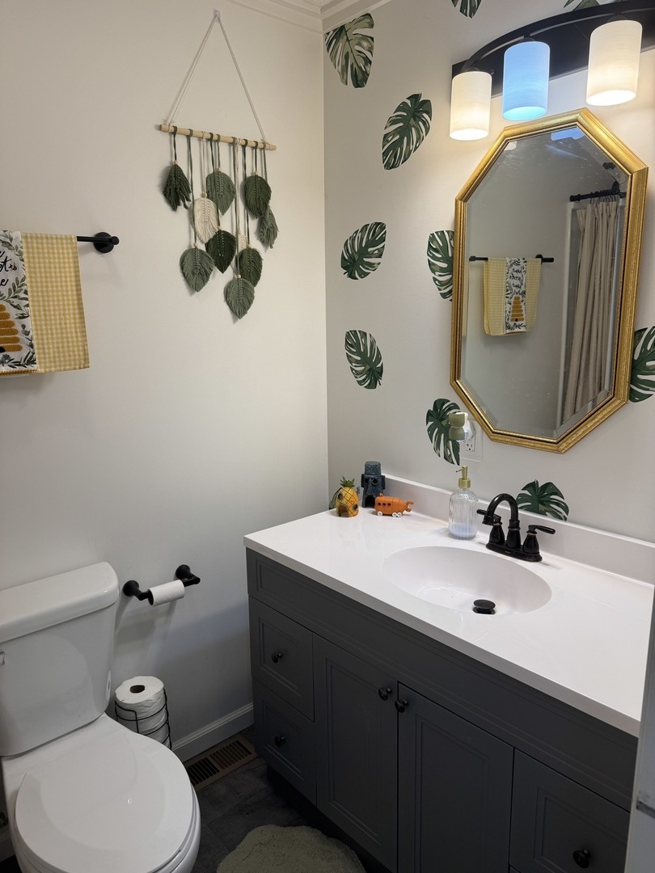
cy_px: 436
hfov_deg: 56.8
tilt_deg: -12.1
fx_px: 606
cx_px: 328
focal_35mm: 24
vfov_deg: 71.6
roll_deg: +1.7
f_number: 1.78
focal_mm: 6.76
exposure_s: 1/188
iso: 64
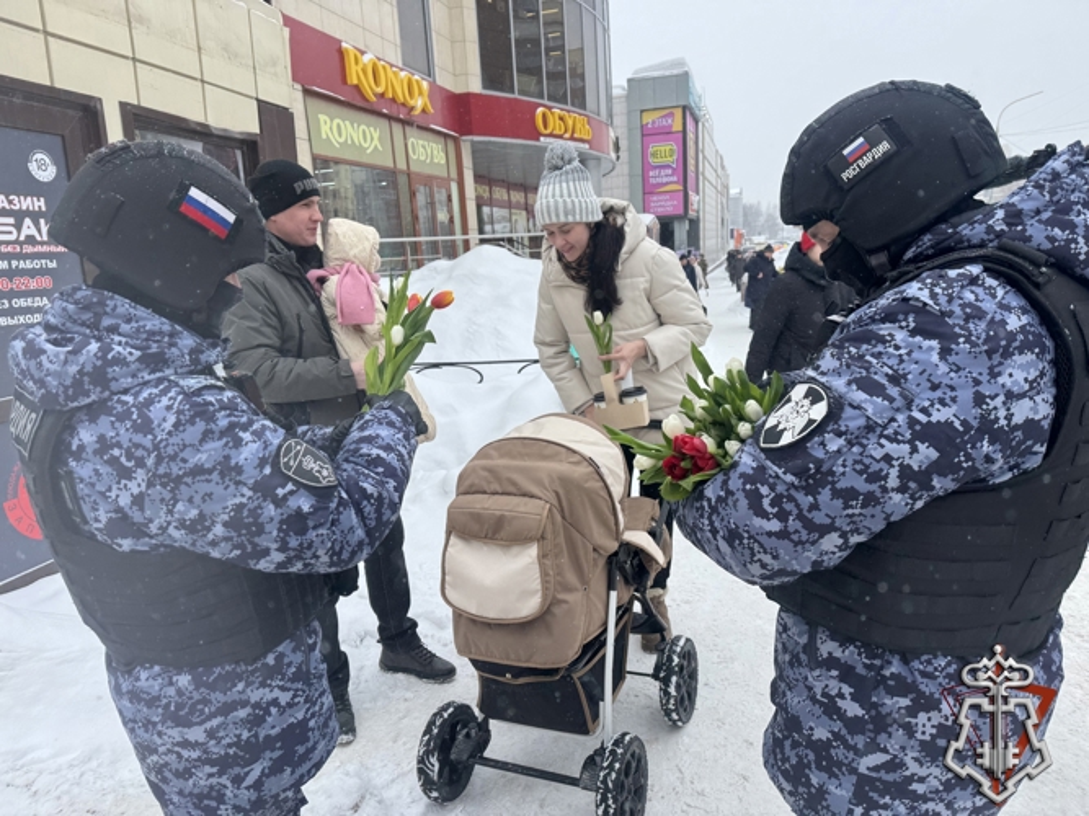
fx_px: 755
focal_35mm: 24
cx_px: 544
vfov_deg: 56.8
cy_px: 408
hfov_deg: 71.6
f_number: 1.78
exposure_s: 1/1026
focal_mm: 6.76
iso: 80
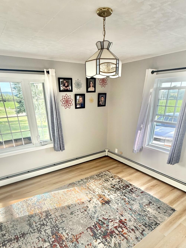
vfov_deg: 76.5
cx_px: 92
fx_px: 150
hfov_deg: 63.4
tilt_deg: -24.9
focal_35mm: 21
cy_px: 165
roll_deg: +1.3
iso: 80
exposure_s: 1/99
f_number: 2.2
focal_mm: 2.22
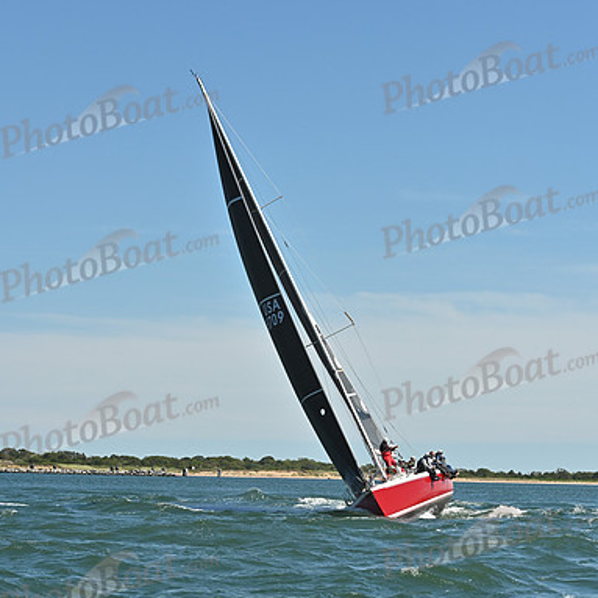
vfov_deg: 13.8
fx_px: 2463
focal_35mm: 126
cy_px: 322
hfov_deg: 13.8
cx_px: 301
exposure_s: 1/1600
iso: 320
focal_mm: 98
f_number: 8
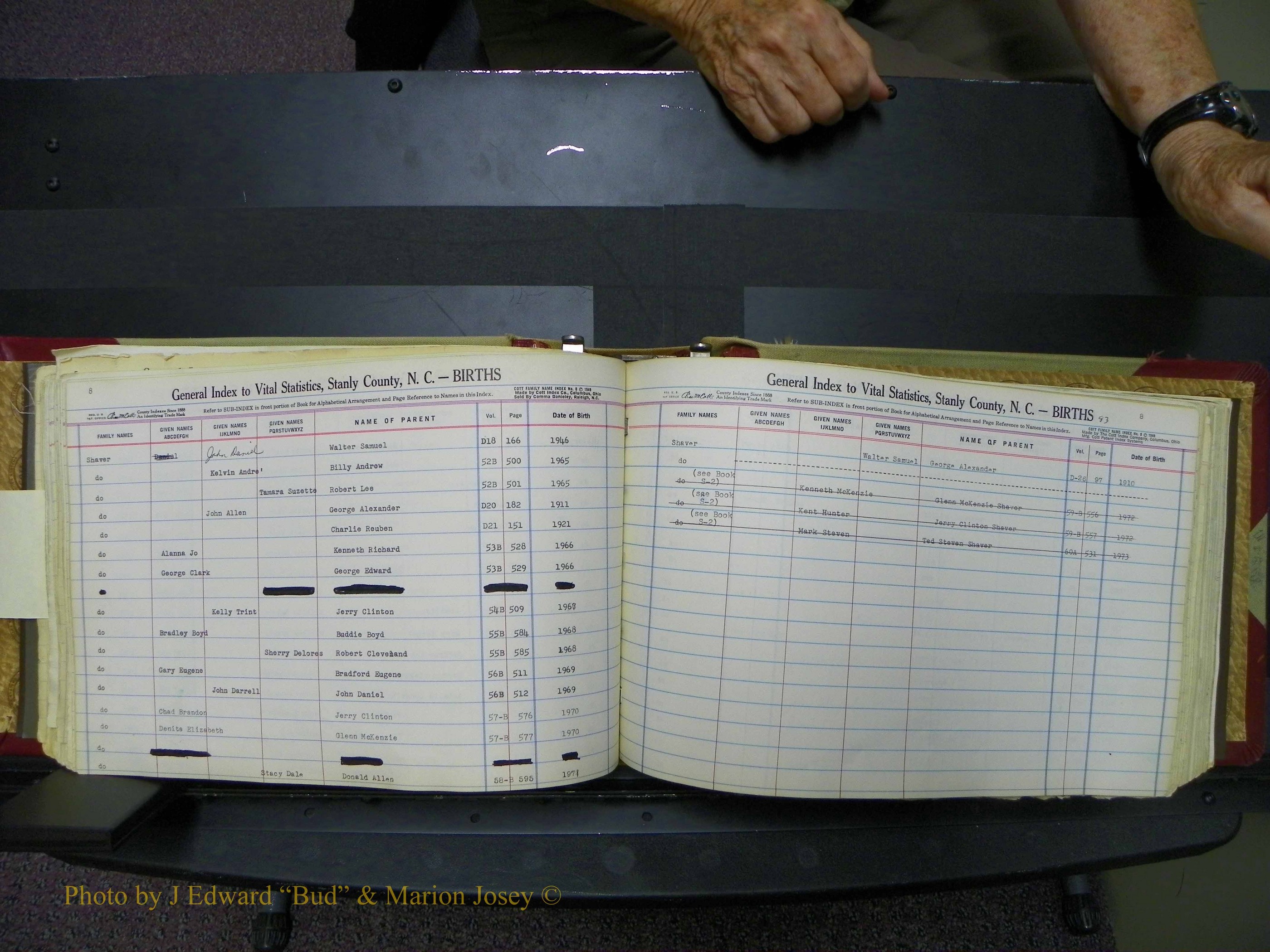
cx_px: 635
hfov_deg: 67.3
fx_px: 954
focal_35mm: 26
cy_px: 476
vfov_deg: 53.1
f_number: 2.8
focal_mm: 4.6
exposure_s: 1/30
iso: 100
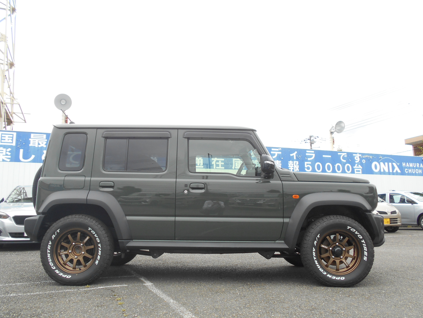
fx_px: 367
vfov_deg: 46.8
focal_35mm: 30
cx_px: 212
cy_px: 159
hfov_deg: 60.0
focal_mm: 5.1
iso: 80
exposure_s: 1/320
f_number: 3.4
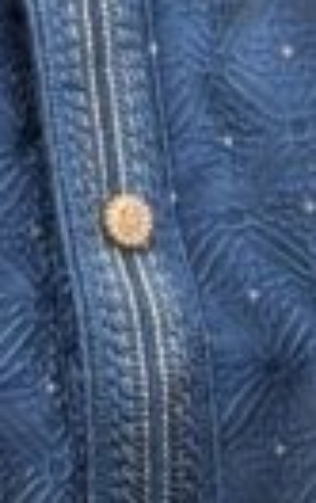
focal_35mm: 426
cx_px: -30
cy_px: -1136
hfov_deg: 3.1
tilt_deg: -0.5
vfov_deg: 4.7
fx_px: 5845
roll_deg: +0.4
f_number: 1.6
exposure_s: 1/568
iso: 32
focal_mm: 5.96
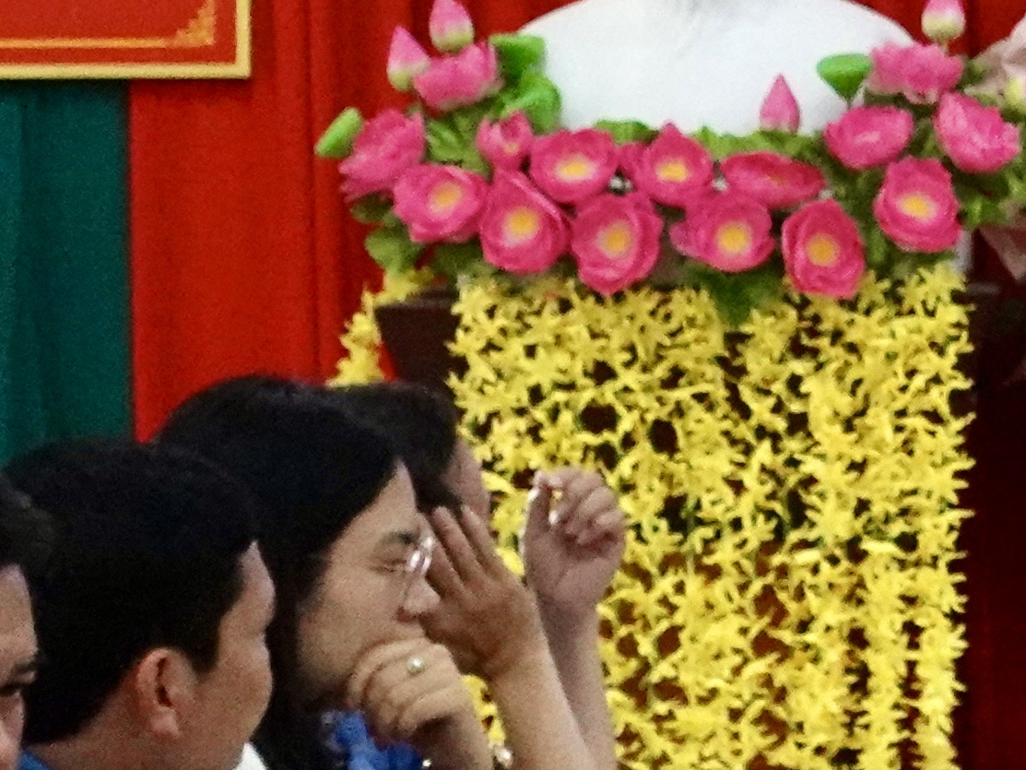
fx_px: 7144
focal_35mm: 241
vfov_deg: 6.1
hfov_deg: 7.9
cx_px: 1953
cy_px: -81
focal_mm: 19.18
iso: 3200
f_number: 3.2
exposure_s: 1/500
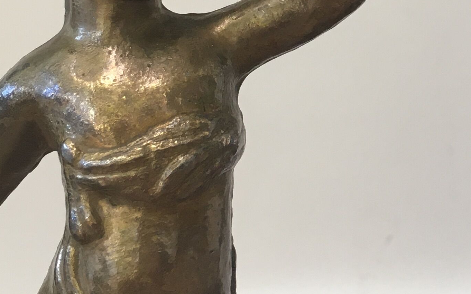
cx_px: 455
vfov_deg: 14.0
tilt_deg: -4.2
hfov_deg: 22.1
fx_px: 1168
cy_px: -53
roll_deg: -1.5
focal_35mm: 91
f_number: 2.2
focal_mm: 4.15
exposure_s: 1/33
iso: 25
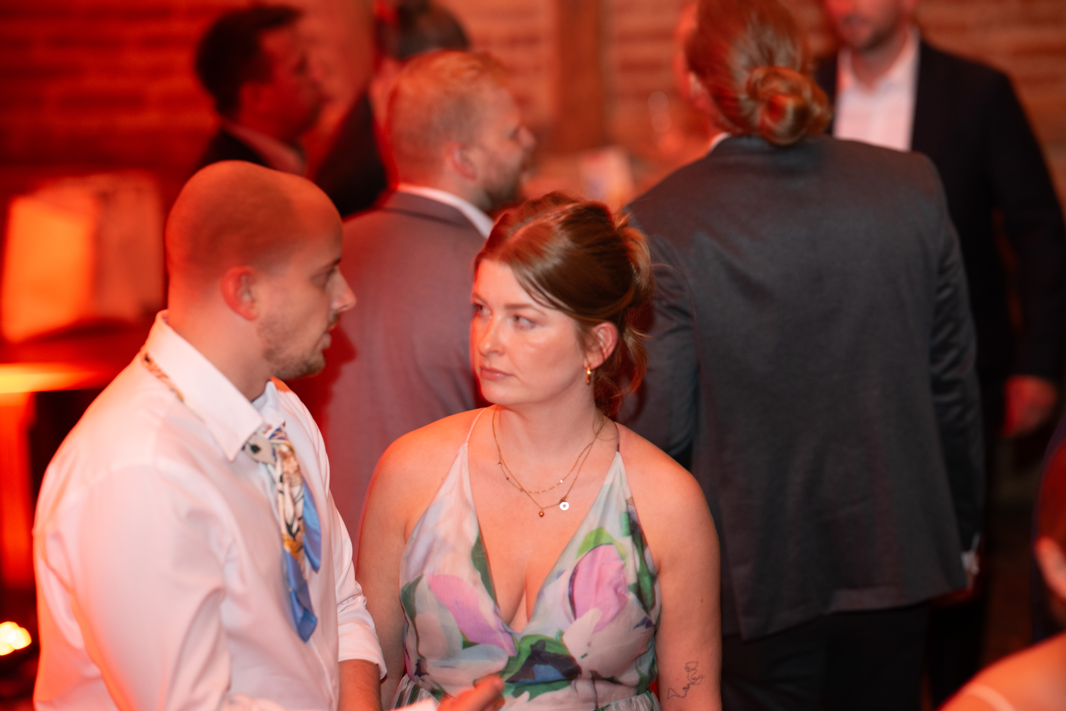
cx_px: 533
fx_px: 2517
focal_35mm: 85
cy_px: 356
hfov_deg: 23.9
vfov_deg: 16.1
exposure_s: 1/15
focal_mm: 85
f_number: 1.8
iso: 1000
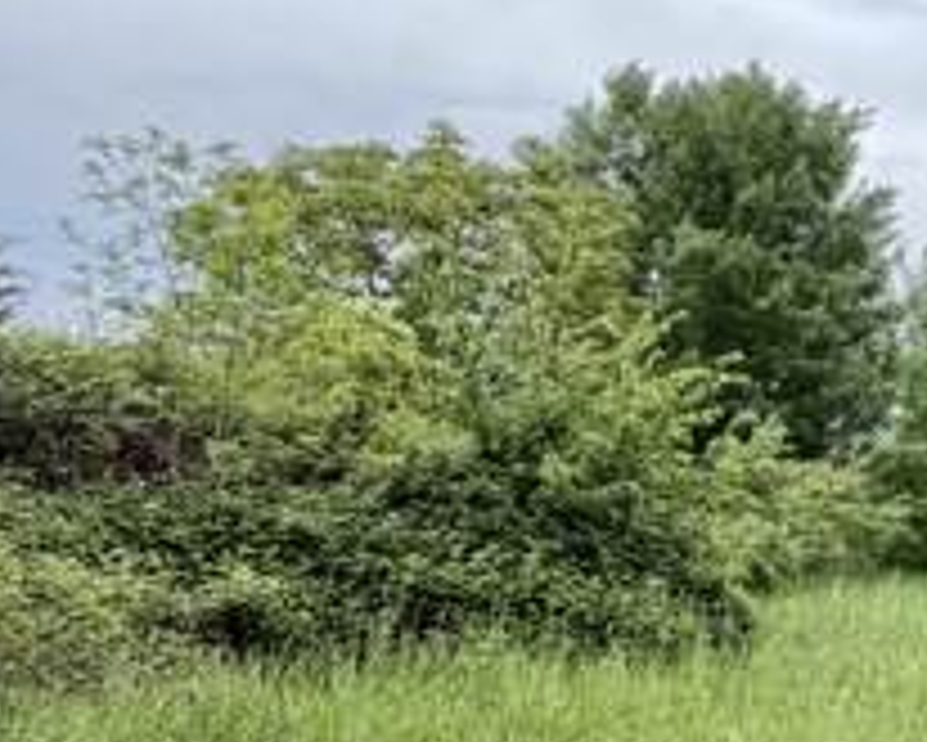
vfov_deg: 28.6
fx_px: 1455
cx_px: 1328
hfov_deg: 27.0
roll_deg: +1.2
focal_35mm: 53
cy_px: 400
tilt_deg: +3.5
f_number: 2.2
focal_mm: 2.22
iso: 64
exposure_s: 1/421
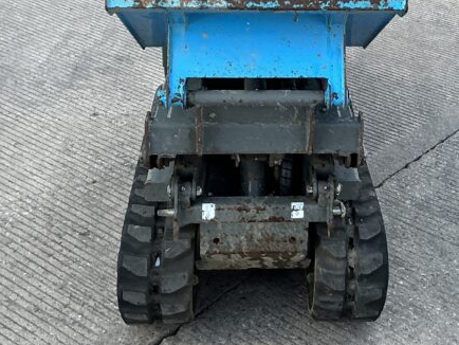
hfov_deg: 29.2
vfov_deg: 21.8
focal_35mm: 66
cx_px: 309
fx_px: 876
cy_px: 39
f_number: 1.8
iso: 25
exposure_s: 1/495
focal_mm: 3
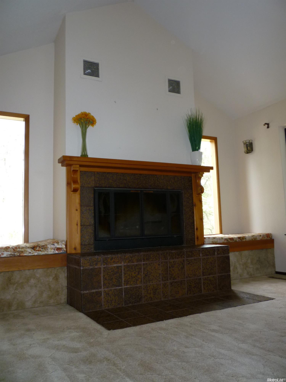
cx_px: 143
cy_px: 191
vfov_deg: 61.7
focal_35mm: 29
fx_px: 319
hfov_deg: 48.2
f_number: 3.3
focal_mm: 5.2
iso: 160
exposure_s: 1/30
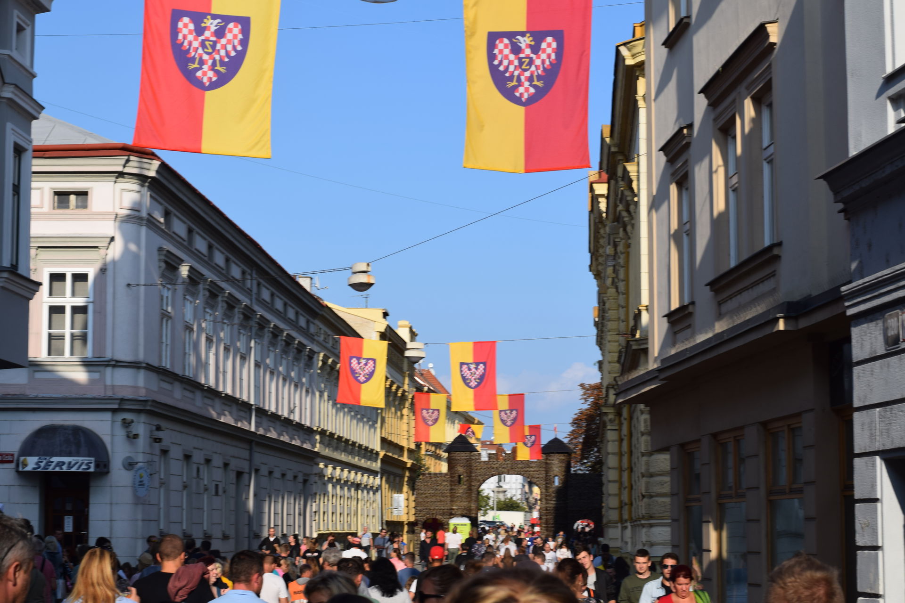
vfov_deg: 18.2
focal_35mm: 75
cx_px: 452
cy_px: 302
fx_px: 1885
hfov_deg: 27.0
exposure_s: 1/400
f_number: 10
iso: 200
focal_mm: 50
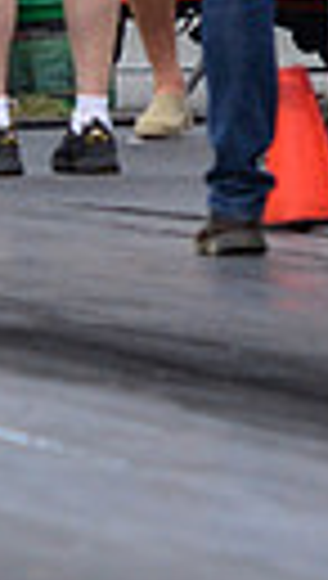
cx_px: -899
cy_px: -225
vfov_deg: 1.5
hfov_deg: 0.9
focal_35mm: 1409
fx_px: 21687
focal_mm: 200
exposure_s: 1/1000
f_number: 5.6
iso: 1000
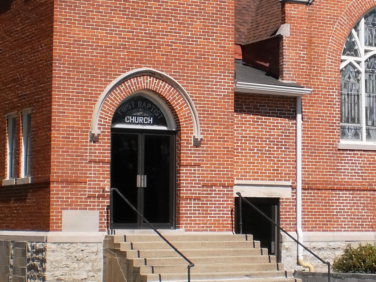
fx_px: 1129
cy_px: 80
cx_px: 272
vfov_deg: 14.2
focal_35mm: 104
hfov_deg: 18.8
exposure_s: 1/1250
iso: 100
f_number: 4.6
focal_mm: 6.3
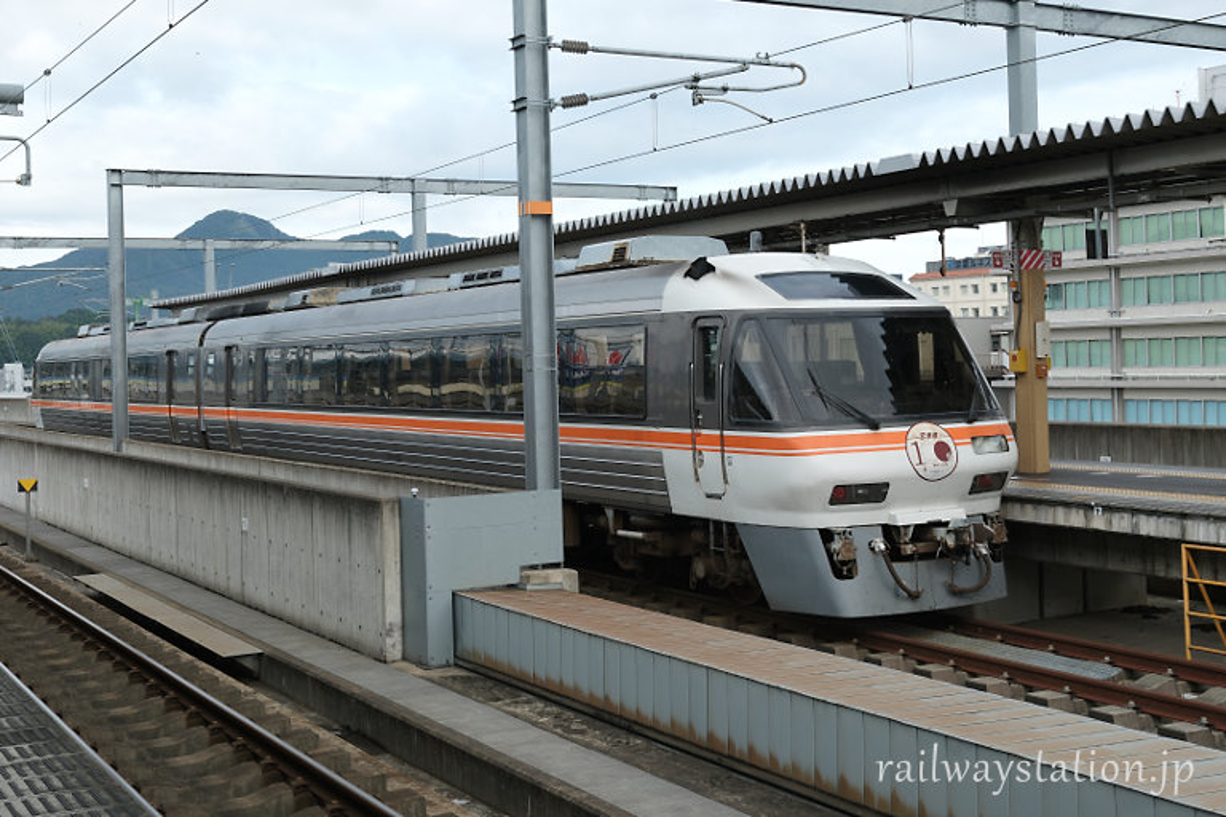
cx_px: 613
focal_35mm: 37
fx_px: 1260
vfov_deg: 35.9
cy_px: 408
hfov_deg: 51.9
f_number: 8
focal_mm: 24.8
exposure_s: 1/85
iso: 125
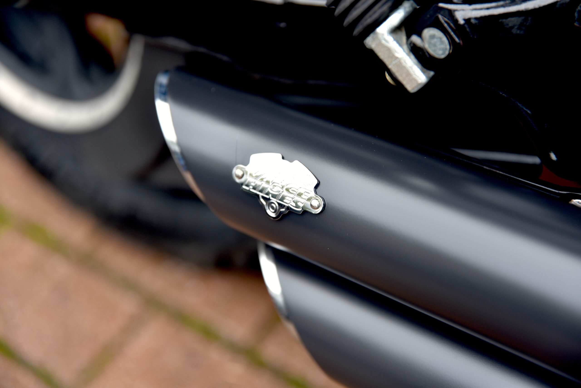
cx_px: 290
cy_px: 194
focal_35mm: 70
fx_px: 1130
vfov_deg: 19.5
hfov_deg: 28.8
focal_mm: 70
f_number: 3.2
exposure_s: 1/60
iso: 200
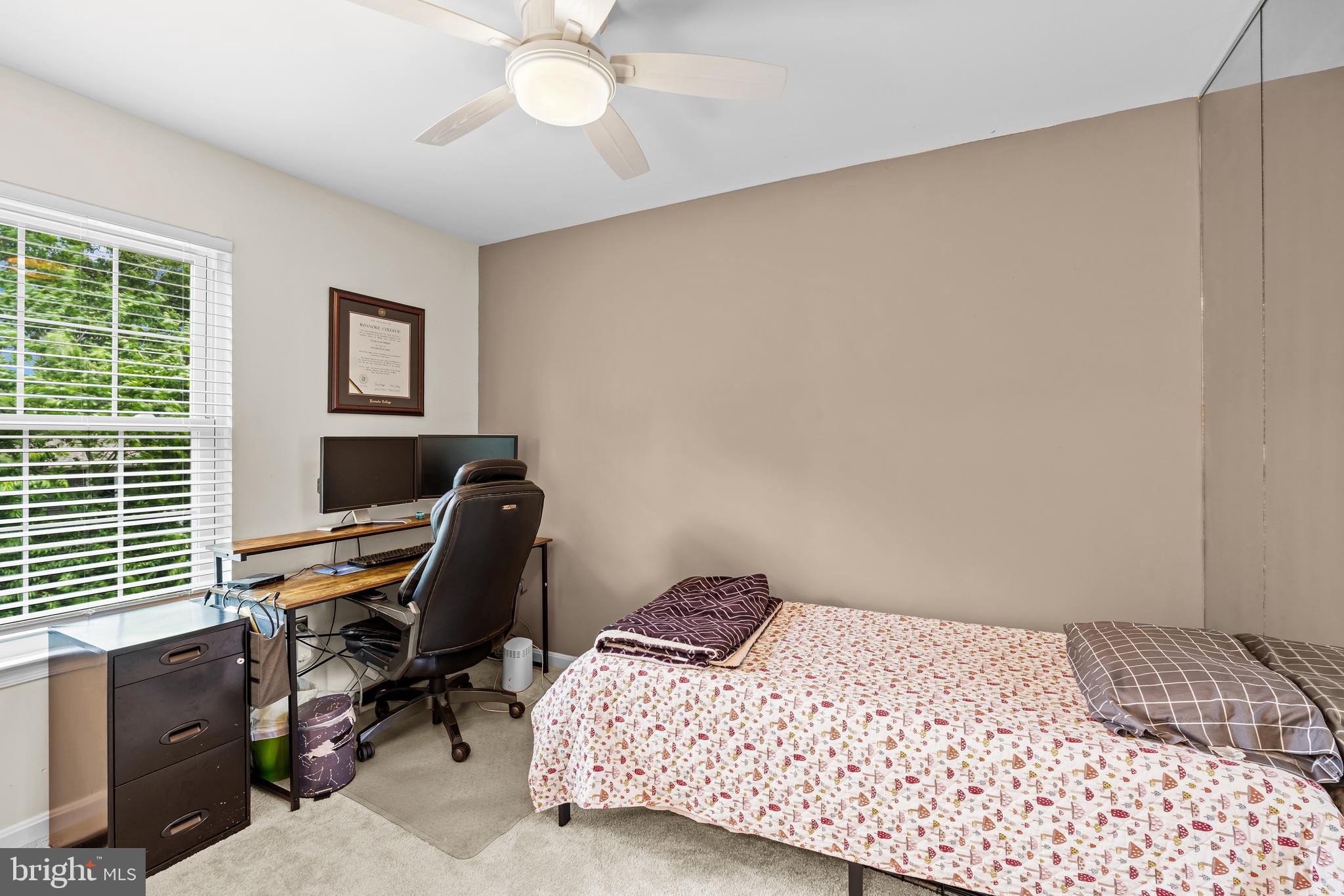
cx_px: 672
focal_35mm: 16
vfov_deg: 73.7
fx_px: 597
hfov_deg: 96.7
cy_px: 448
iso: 100
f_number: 9
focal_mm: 16
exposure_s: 2
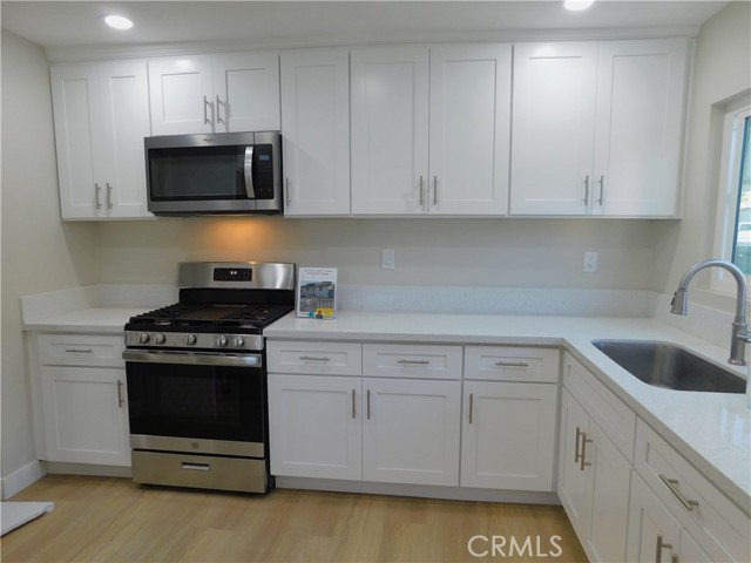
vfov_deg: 58.9
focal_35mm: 23
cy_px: 282
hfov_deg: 73.9
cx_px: 376
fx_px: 499
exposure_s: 1/50
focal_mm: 4
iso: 125
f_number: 3
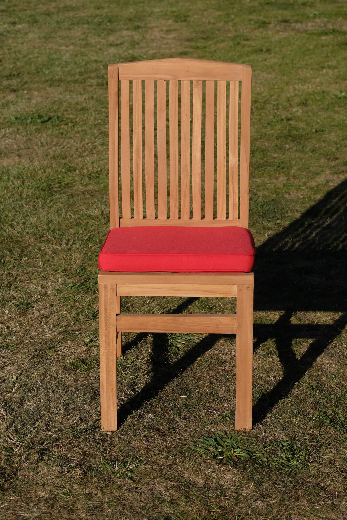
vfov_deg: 24.2
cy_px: 260
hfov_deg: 16.3
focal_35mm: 84
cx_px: 174
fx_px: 1214
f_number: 6.4
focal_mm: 56
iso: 200
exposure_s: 1/1000
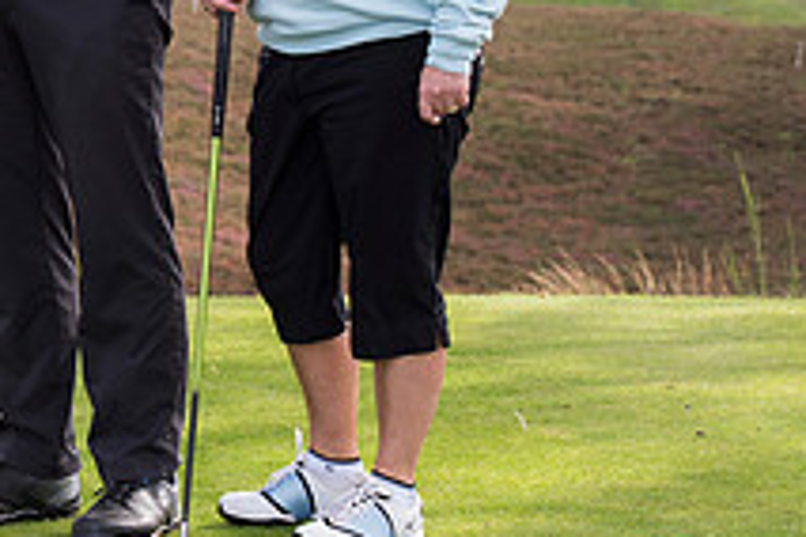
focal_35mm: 234
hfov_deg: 8.7
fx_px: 5239
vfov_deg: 5.9
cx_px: -144
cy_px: -13
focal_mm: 86
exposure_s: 1/250
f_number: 7.1
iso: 400
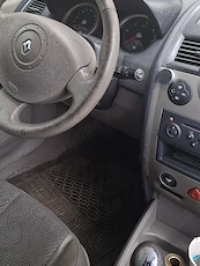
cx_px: 108
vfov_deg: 44.8
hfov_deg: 36.0
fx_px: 308
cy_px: 59
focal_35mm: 40
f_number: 1.8
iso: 160
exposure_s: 1/100
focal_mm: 5.54
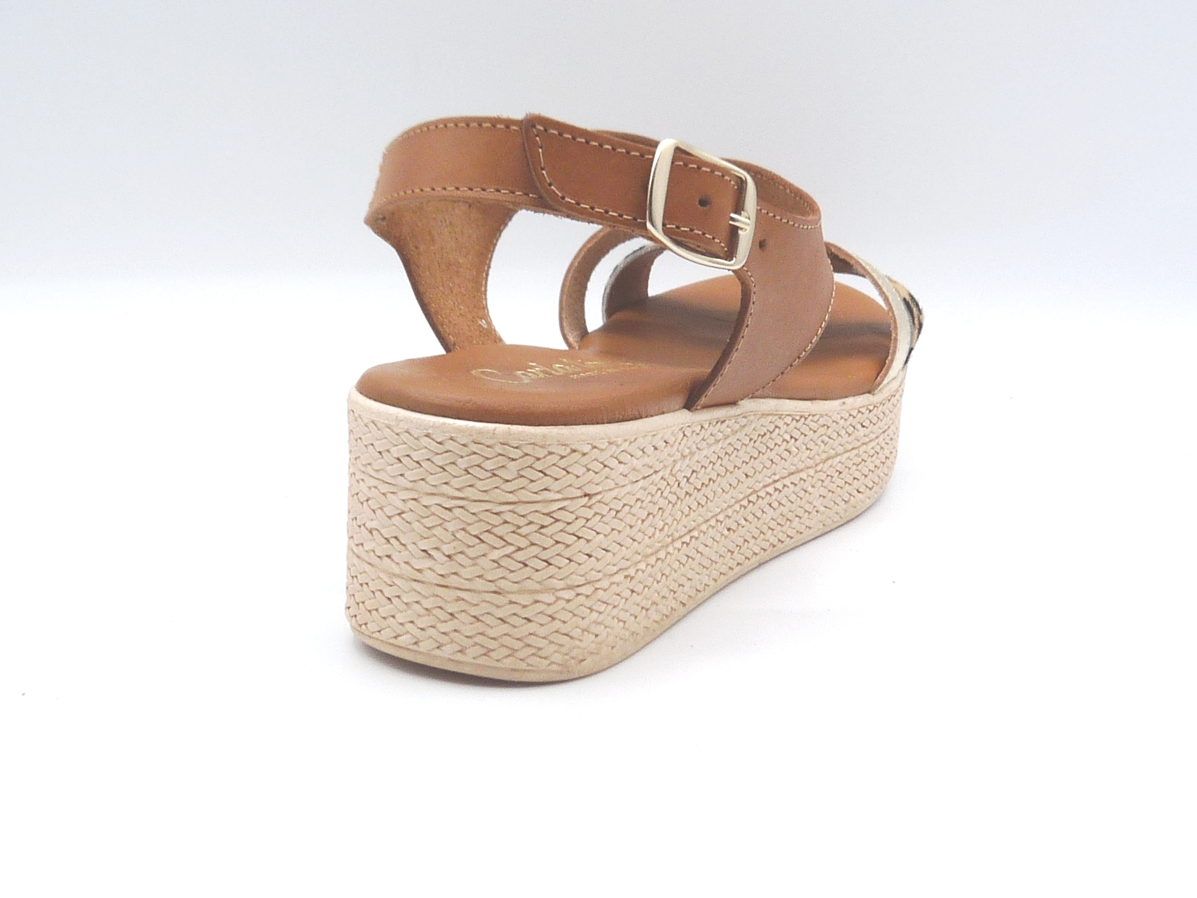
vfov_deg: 29.1
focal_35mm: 50
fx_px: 1729
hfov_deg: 38.2
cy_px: 445
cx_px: 601
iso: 100
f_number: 5
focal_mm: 4.9
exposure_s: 1/200
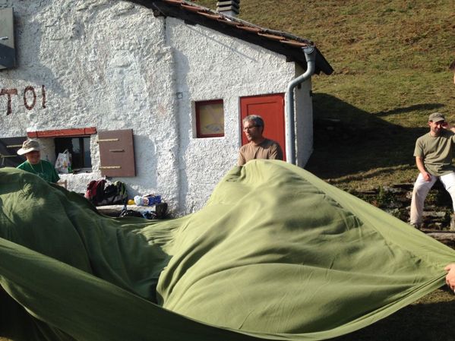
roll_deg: +0.1
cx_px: 228
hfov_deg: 55.4
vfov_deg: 42.9
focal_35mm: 33
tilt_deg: -3.1
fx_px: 434
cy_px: 170
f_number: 2.4
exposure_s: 1/1391
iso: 50
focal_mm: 4.12
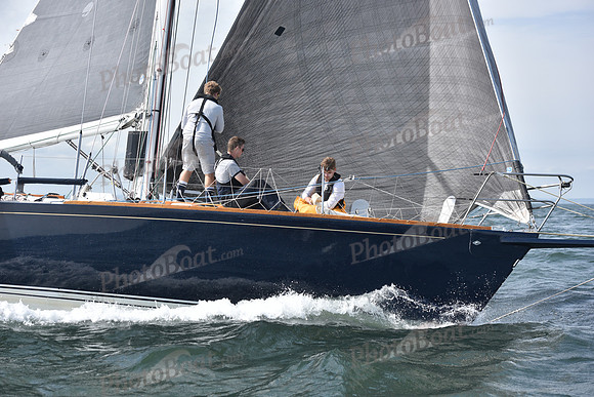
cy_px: 198
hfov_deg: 28.8
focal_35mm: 70
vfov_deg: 19.5
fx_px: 1155
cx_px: 297
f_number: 5
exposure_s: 1/1250
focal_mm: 70
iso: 200
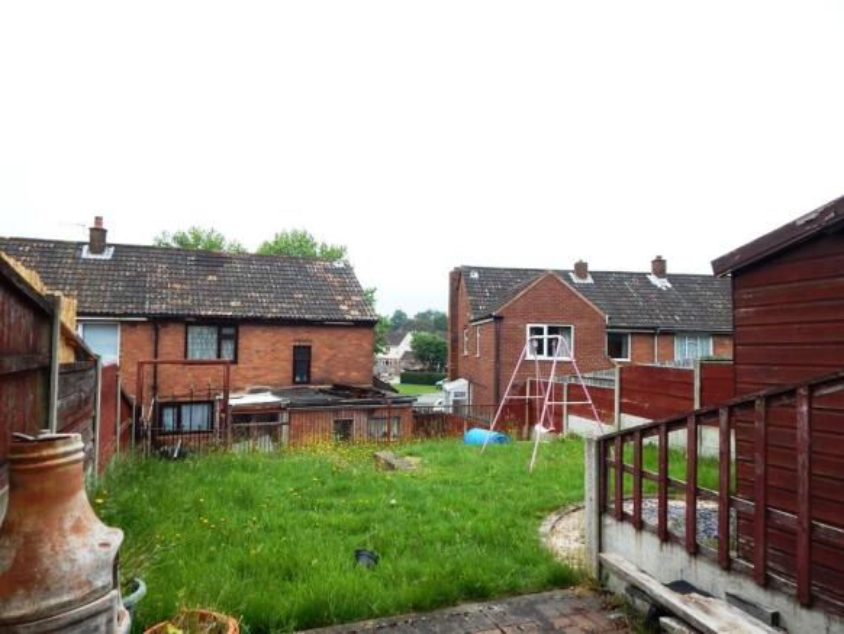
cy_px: 317
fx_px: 537
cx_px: 422
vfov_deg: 61.1
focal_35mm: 22
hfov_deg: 76.4
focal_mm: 4
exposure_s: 1/400
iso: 125
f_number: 3
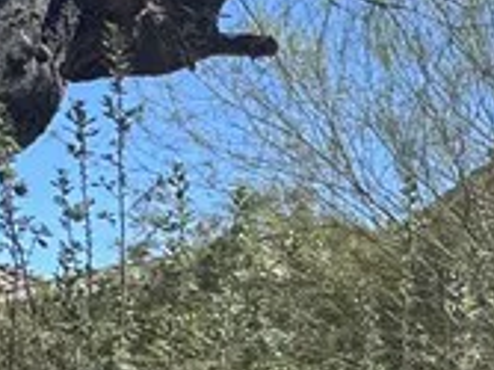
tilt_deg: -2.3
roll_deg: +0.2
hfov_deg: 15.5
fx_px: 1226
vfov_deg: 16.3
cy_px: 477
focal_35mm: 86
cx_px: 1109
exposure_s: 1/1217
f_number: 2.2
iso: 40
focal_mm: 2.22
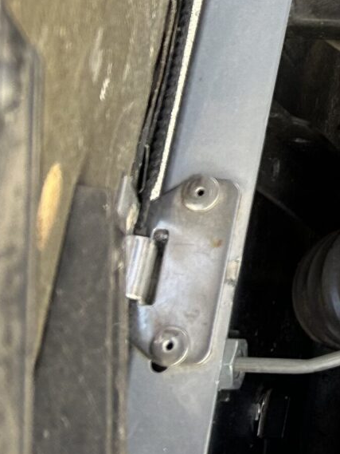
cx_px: 736
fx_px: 1532
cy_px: -161
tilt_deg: -63.4
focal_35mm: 117
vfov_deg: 15.8
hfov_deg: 11.2
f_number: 1.5
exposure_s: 1/121
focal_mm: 5.7
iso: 40
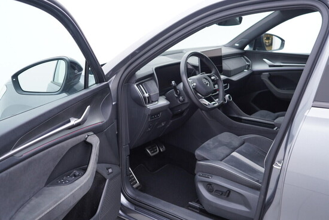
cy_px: 110
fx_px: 329
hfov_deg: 53.1
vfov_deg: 36.9
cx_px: 164
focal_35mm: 36
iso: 160
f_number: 2.8
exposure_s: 1/40
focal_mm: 24
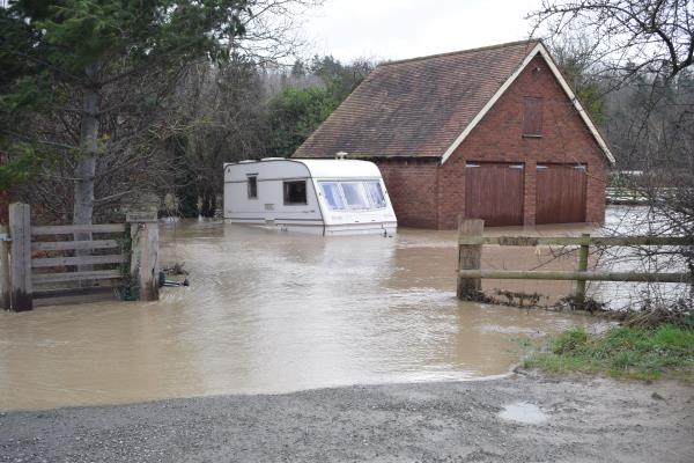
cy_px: 232
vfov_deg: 33.0
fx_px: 781
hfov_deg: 47.9
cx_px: 347
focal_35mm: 40
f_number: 6.3
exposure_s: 1/160
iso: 400
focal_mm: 27
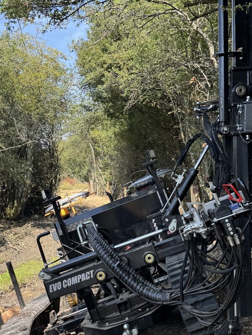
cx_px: 124
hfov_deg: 30.3
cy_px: 165
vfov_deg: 39.7
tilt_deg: +1.2
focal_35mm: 48
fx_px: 466
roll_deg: +0.4
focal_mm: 6.76
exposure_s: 1/966
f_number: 1.78
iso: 80
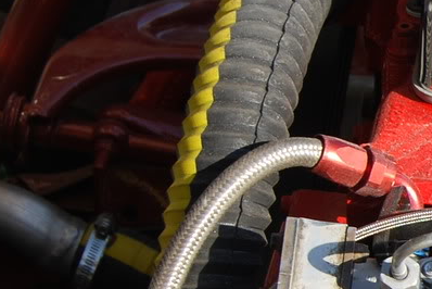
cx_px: 801
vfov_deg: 6.4
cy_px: 217
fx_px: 2582
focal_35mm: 215
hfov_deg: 9.1
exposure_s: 1/200
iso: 100
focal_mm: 32
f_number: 7.1
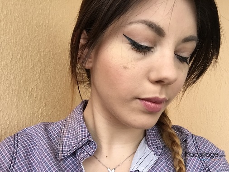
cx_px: 114
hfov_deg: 58.3
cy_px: 86
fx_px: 205
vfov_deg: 45.5
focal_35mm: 31
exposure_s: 1/173
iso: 32
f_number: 2.2
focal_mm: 2.65
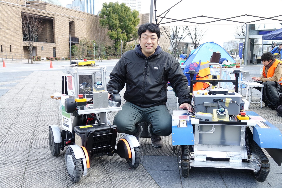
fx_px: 243
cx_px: 141
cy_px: 94
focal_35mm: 31
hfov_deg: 60.3
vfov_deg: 42.3
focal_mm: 11.51
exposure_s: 1/200
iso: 100
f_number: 2.8
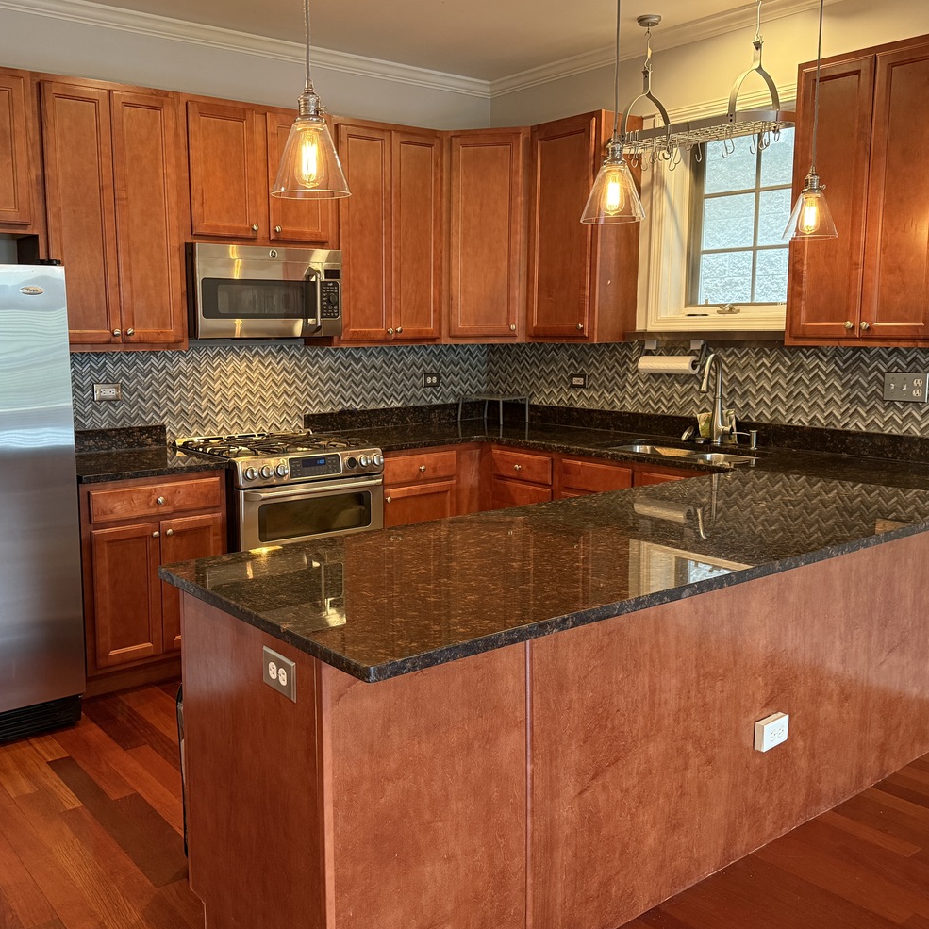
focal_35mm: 31
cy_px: 445
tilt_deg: -7.5
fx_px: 941
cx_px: 380
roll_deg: +0.6
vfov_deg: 52.5
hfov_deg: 52.2
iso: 400
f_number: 1.78
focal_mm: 6.76
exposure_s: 1/60
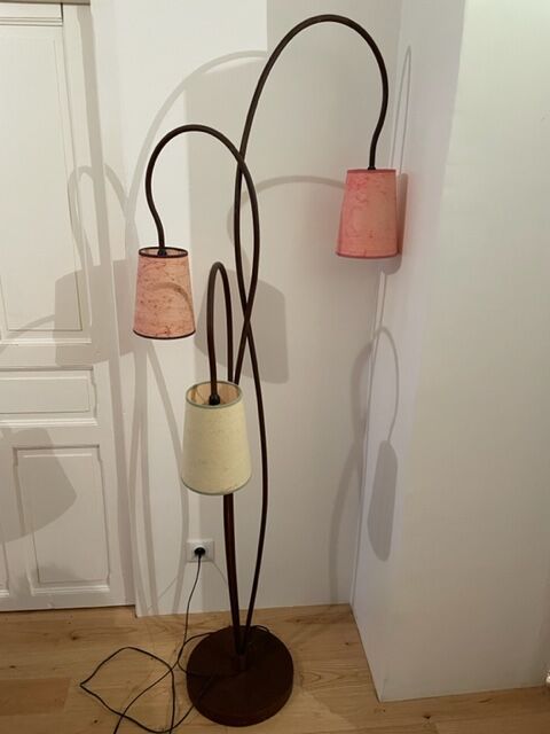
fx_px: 551
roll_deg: -1.2
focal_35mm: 26
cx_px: 275
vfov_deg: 67.3
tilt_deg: -19.3
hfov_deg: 53.1
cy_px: 367
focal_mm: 4.2
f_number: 1.6
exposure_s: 1/50
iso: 320
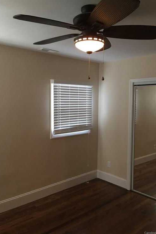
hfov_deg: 42.3
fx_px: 201
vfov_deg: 60.3
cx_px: 81
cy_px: 115
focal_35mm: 31
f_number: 2.2
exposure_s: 1/15
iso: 64
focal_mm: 4.15
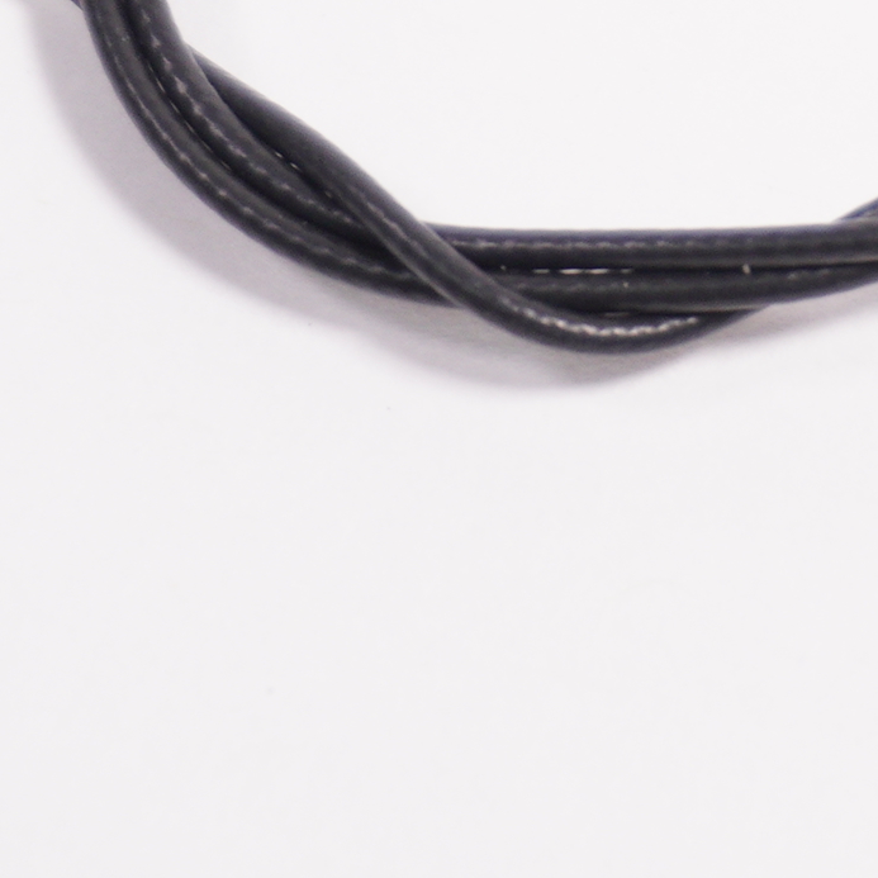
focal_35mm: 271
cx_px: 1325
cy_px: -210
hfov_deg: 6.4
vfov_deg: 6.4
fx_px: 7772
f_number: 5.6
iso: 320
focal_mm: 49
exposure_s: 1/60
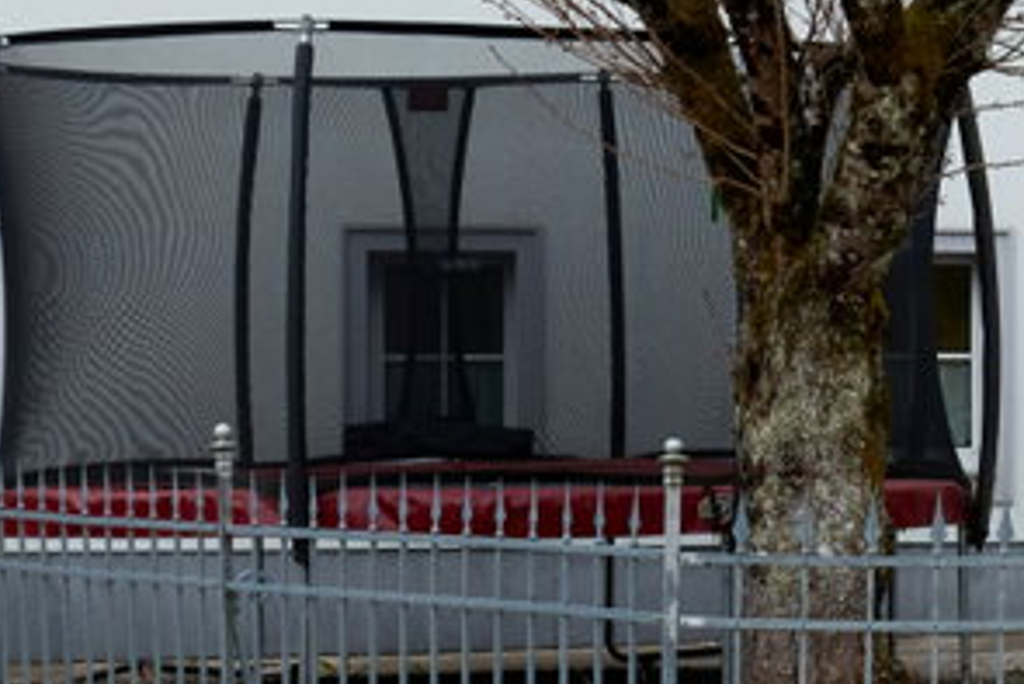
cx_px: 1392
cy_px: 366
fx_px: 4838
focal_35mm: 170
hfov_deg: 11.7
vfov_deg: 8.1
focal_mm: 17.9
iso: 125
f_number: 5.6
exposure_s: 1/200
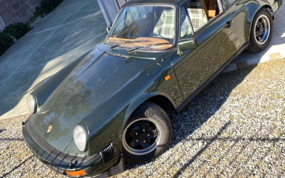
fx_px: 287
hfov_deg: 52.7
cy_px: 48
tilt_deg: -22.4
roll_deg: +20.8
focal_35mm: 37
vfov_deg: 33.9
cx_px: 143
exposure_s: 1/209
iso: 32
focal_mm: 4.25
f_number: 1.8
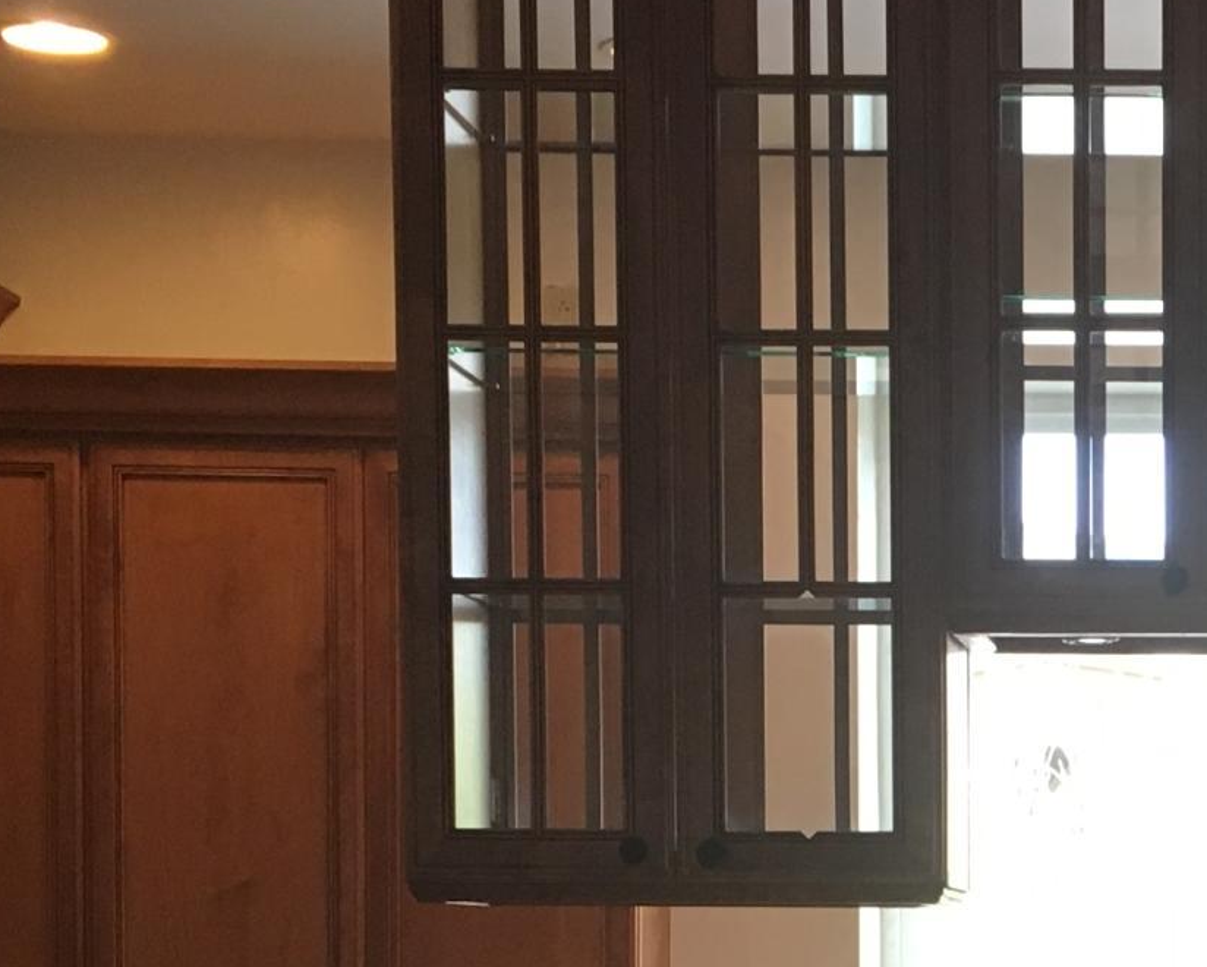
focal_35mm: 103
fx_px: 3681
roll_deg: +0.2
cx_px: 1384
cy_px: 1140
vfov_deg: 14.5
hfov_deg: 17.9
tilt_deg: -1.2
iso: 40
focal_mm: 4.15
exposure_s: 1/30
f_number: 2.2
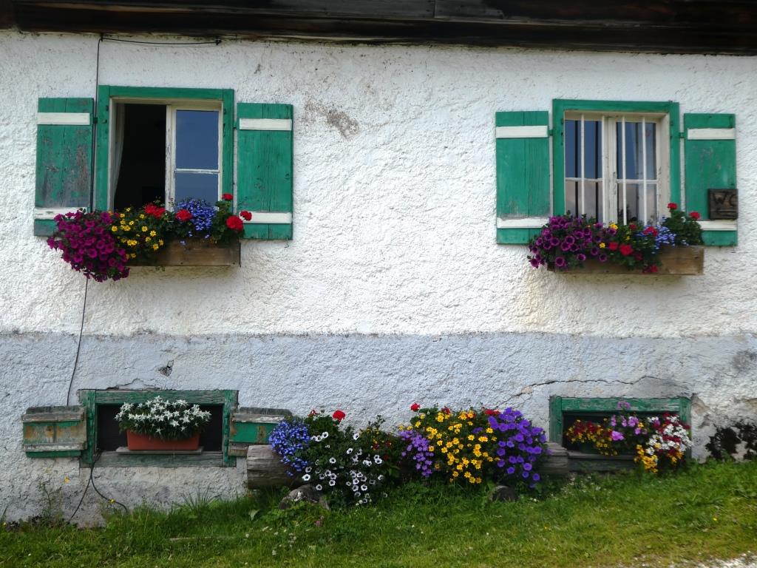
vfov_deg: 32.9
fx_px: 962
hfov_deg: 42.9
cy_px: 284
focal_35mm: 44
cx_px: 378
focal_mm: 7.8
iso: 80
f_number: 3.9
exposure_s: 1/320
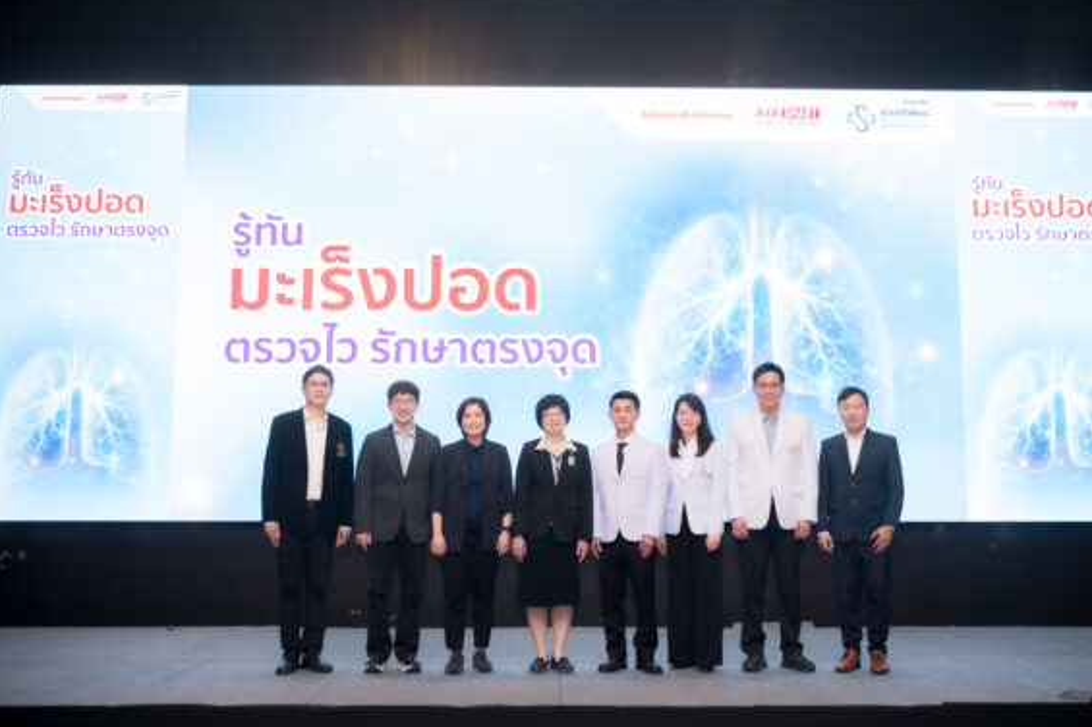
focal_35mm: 40
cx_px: 571
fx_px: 1213
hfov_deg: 48.5
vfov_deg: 33.4
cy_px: 373
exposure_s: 1/200
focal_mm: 38
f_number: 2.8
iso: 800
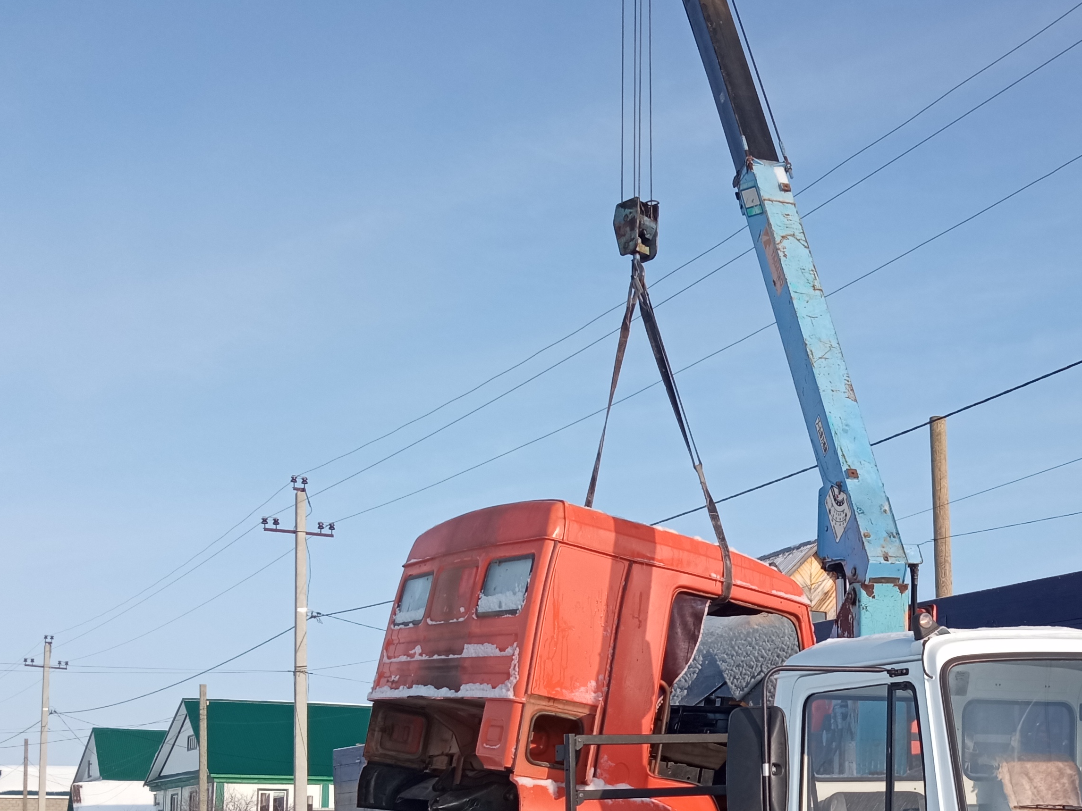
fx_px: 1532
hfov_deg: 37.3
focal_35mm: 49
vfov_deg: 28.8
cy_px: 695
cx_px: 892
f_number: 2.2
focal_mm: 3.79
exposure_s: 1/1235
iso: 111
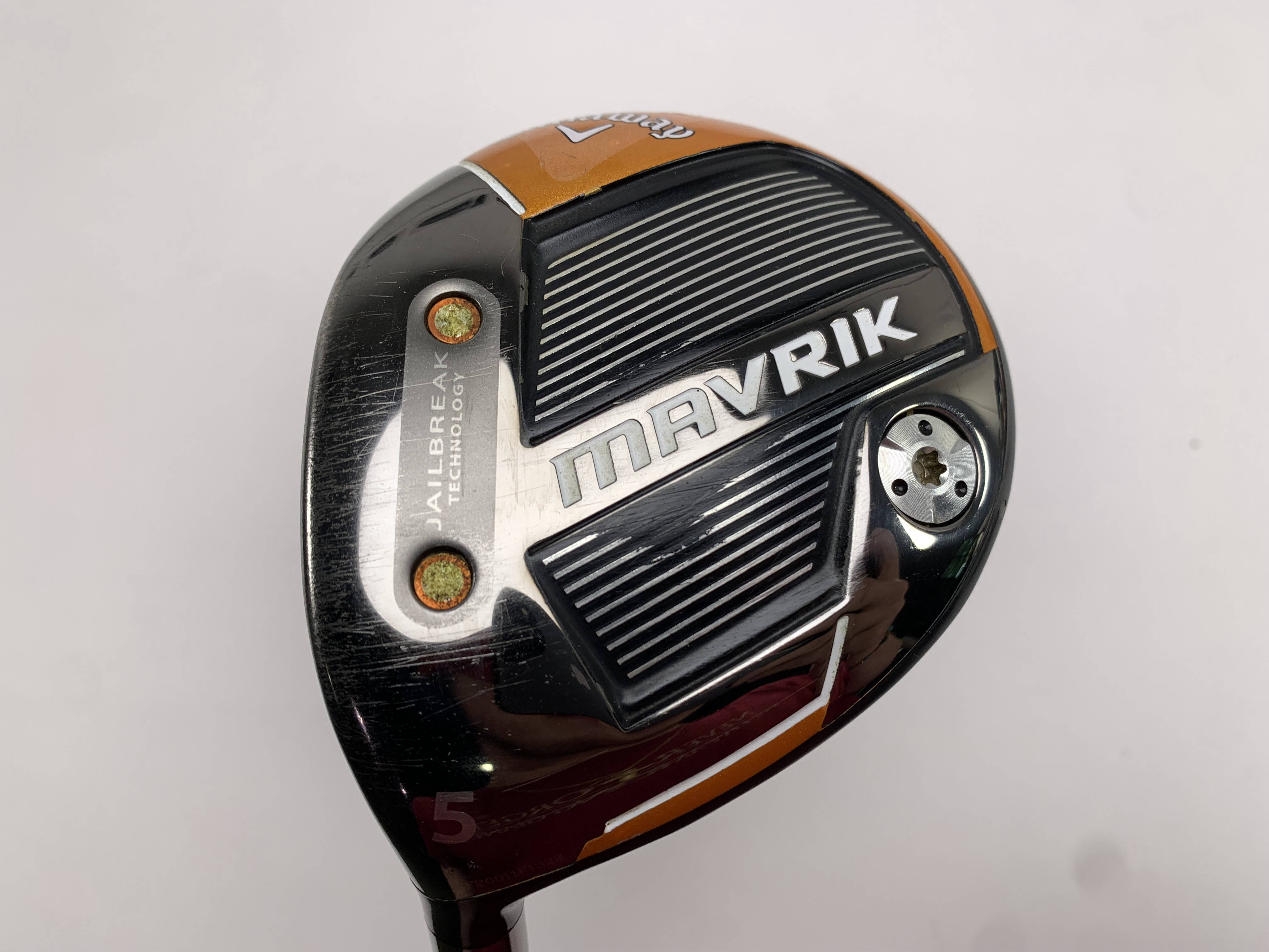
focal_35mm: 26
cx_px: 634
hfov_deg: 67.3
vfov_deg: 53.1
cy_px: 476
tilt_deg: -73.7
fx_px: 953
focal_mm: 4.25
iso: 25
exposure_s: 1/176
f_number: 1.8
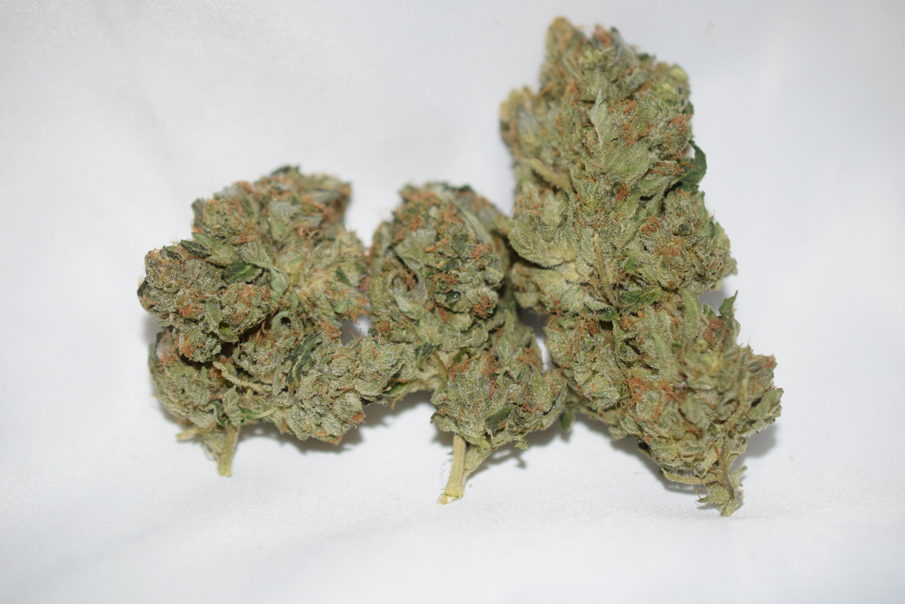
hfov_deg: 33.4
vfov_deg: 22.6
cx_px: 452
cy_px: 302
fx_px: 1508
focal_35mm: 60
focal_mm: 40
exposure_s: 1/60
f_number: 3
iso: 100
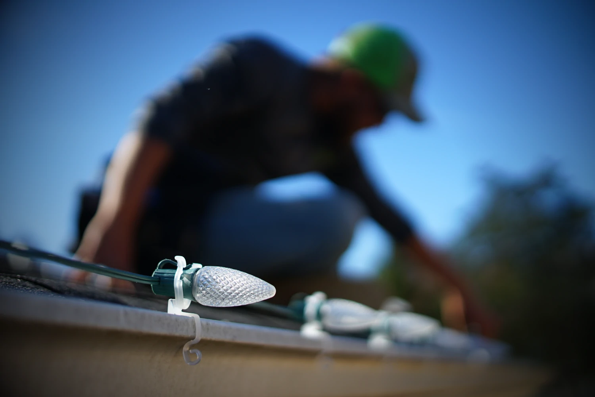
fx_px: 826
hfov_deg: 39.6
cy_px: 198
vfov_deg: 27.0
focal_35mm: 50
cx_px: 298
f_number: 1.8
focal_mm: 50
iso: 200
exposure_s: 1/5000
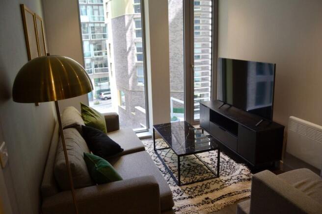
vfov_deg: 47.9
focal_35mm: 27
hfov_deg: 67.4
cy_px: 107
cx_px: 161
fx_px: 241
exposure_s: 1/100
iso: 400
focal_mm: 18
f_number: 5
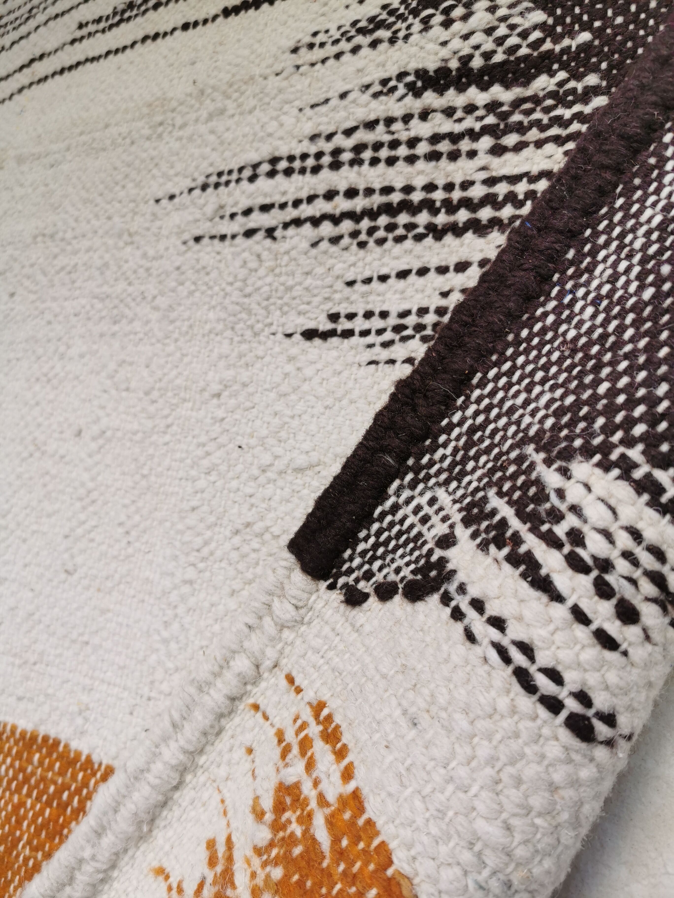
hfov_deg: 51.4
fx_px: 701
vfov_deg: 65.3
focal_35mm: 27
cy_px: 449
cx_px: 337
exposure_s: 1/167
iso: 50
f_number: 1.6
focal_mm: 5.56
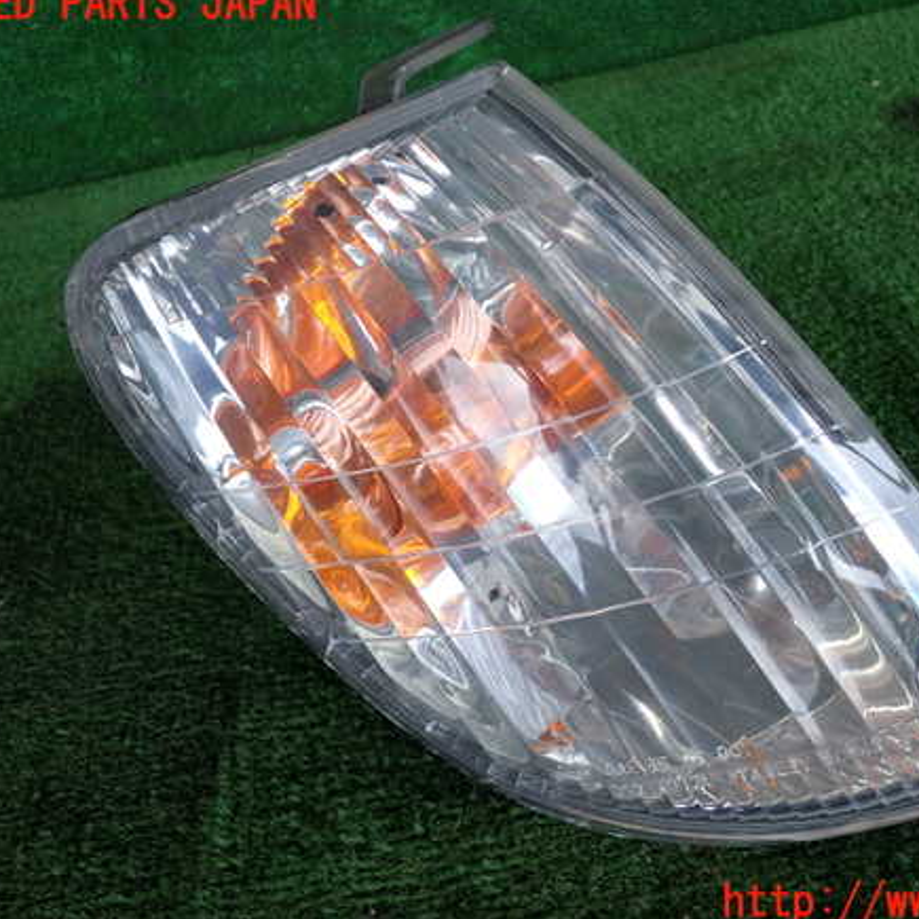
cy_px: 454
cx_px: 566
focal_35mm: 39
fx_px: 1171
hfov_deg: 42.6
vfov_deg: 42.8
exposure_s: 1/125
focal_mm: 5.79
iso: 100
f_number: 2.4
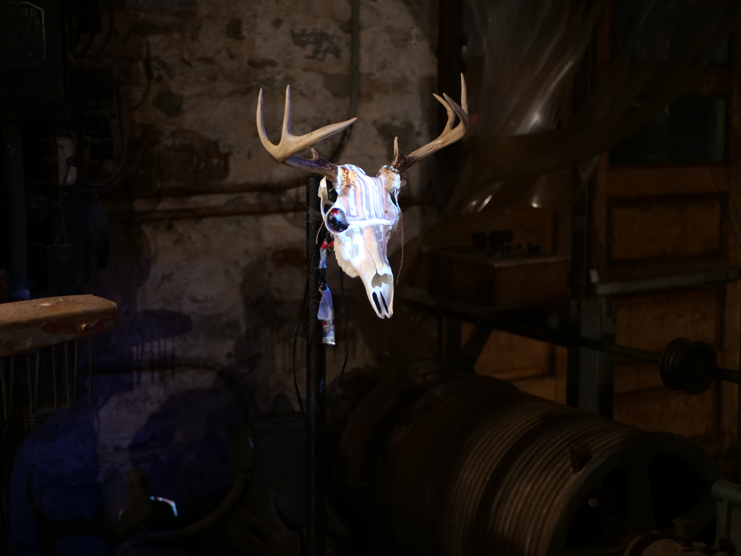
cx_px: 370
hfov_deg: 38.2
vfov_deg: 29.1
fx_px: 1070
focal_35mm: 50
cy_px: 278
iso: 1250
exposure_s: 1/60
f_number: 1.7
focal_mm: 25
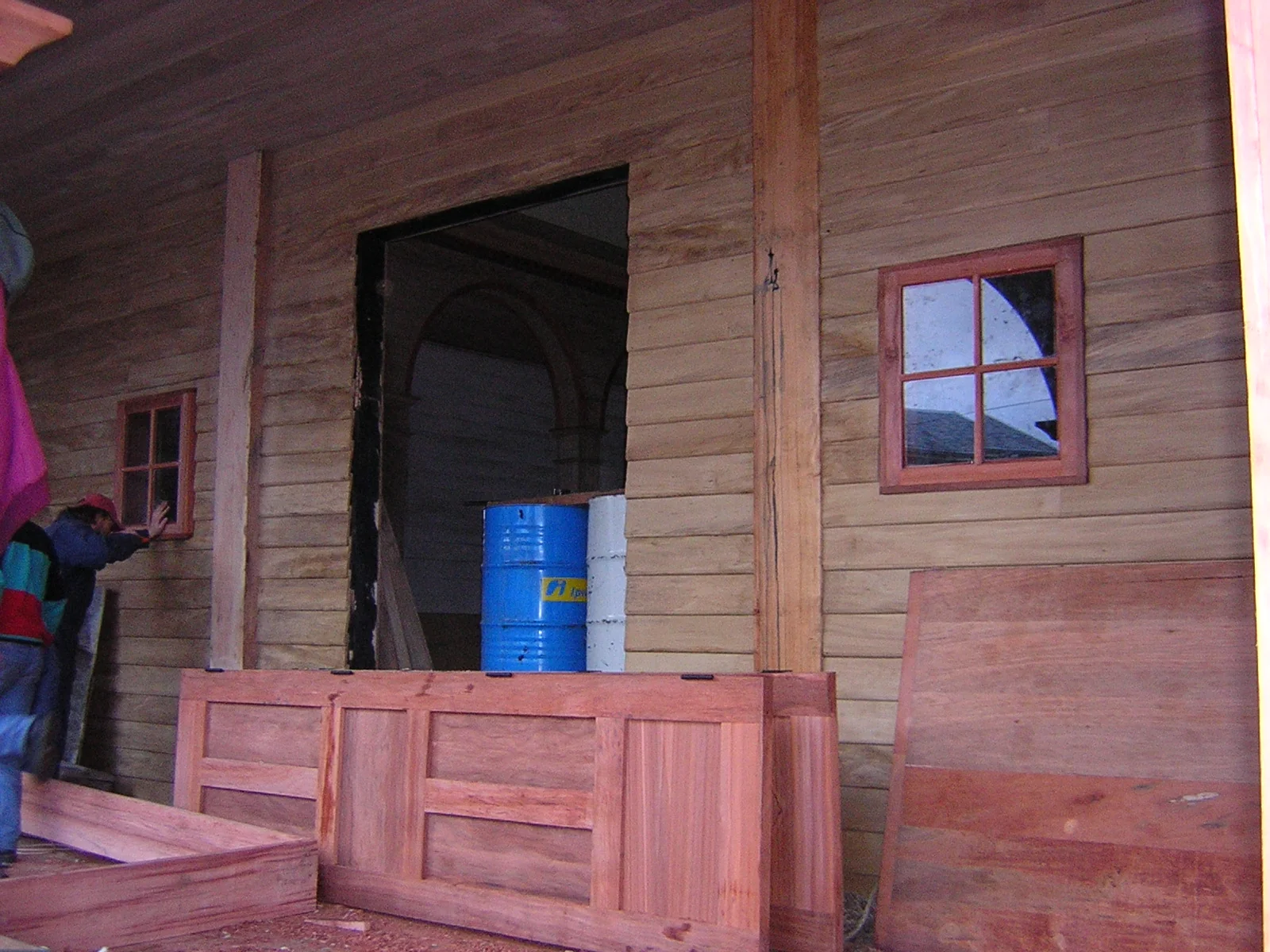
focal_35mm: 36
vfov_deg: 39.7
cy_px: 476
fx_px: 1321
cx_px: 635
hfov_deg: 51.4
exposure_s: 1/60.1
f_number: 2.6
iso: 358
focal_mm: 4.7
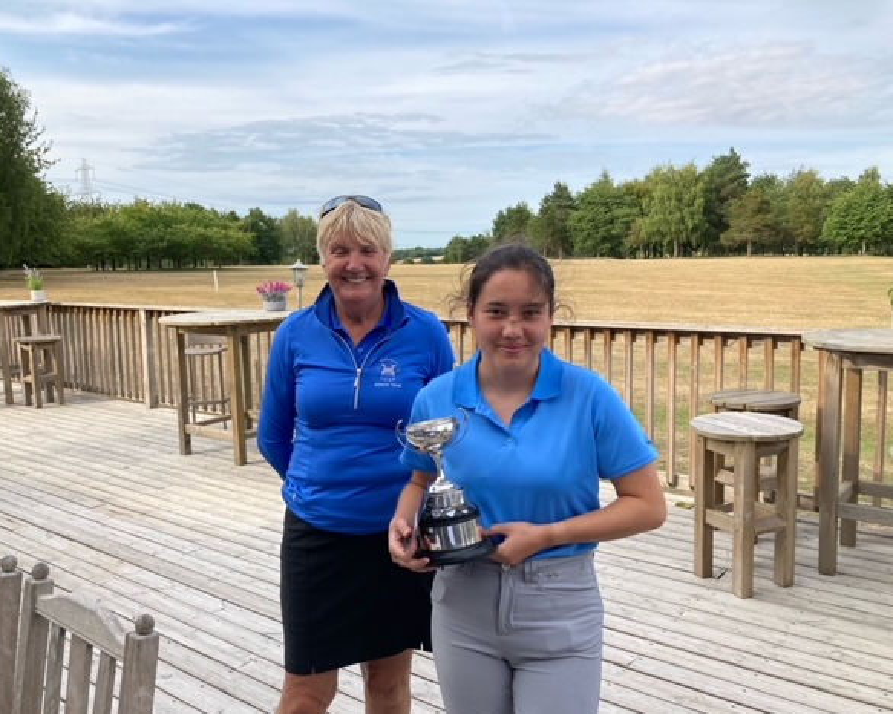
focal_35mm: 30
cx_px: 427
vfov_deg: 48.5
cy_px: 366
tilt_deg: -8.1
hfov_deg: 58.8
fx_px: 793
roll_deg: +2.1
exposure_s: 1/923
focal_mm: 3.99
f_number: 1.8
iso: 20
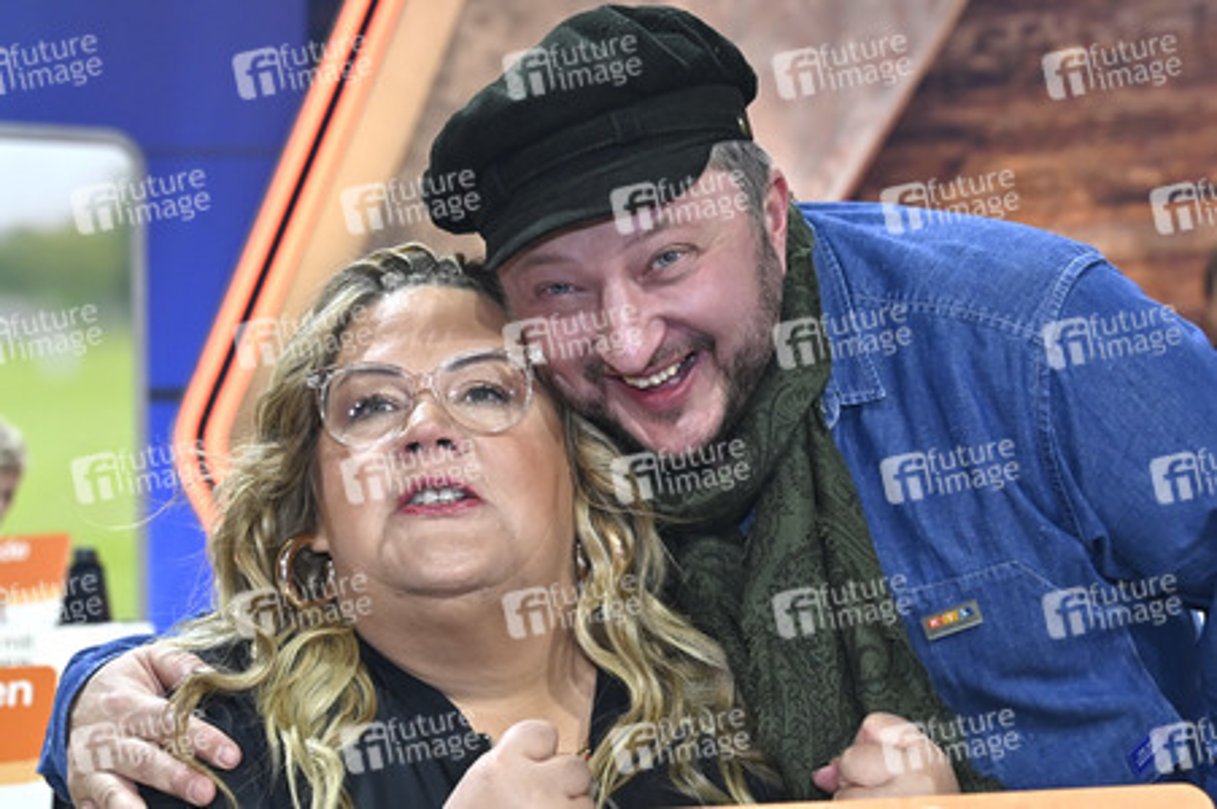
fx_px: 1520
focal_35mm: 45
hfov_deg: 43.6
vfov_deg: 29.8
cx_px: 608
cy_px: 404
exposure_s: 1/200
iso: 1000
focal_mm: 45
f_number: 4
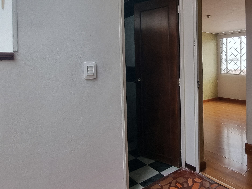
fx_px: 175
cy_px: 65
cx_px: 201
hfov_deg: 65.2
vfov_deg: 55.8
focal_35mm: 24
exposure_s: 1/215
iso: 50
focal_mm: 2.2
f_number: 2.2
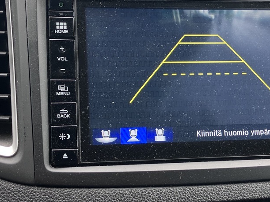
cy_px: 112
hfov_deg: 29.3
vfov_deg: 22.2
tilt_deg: -23.9
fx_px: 515
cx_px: 172
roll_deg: -1.7
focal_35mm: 66
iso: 64
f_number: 1.8
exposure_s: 1/121
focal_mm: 3.99
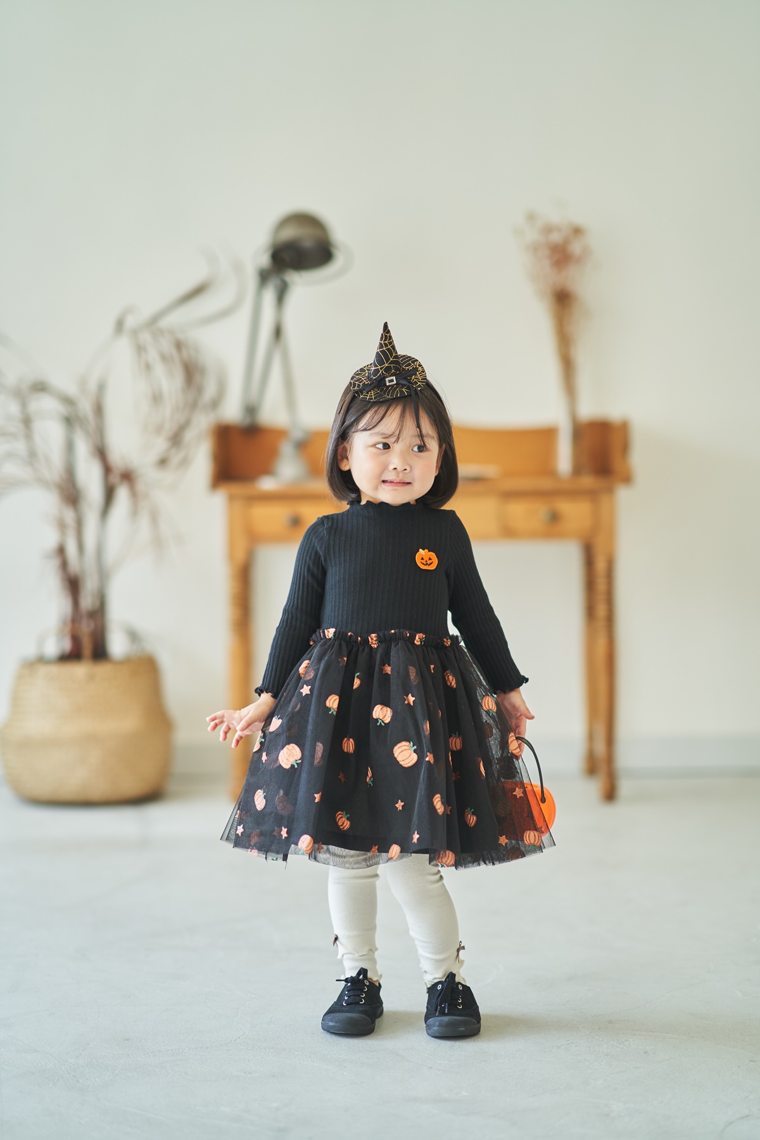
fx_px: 2691
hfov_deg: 16.1
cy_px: 570
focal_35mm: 85
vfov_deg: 23.9
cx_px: 380
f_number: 1.4
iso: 200
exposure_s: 1/250
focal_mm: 85
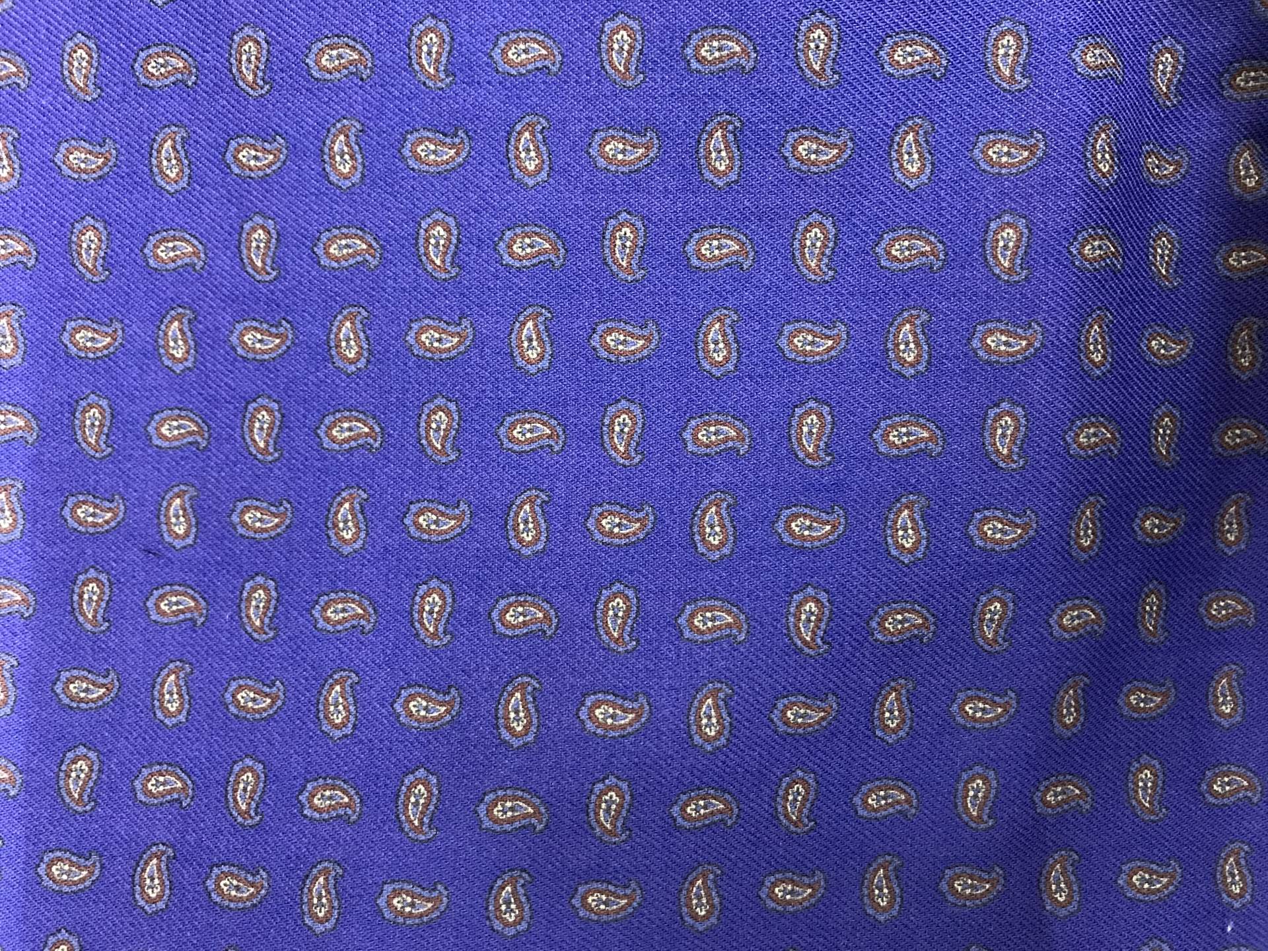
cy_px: 476
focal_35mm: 28
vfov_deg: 49.7
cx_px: 634
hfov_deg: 63.4
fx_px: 1026
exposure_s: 1/15
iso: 64
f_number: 1.8
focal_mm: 3.99
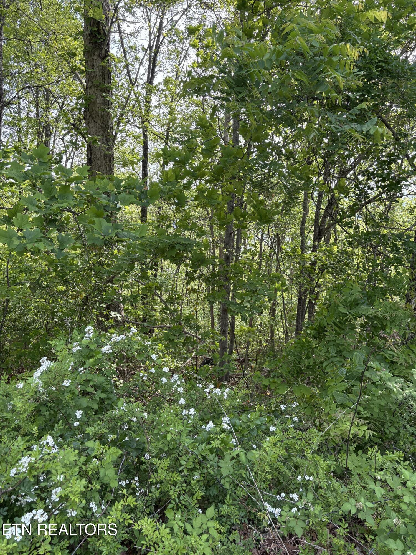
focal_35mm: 26
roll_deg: -0.1
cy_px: 278
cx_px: 208
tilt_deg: -10.0
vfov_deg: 67.3
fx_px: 417
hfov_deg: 53.1
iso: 64
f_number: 1.6
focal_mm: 5.96
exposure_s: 1/444
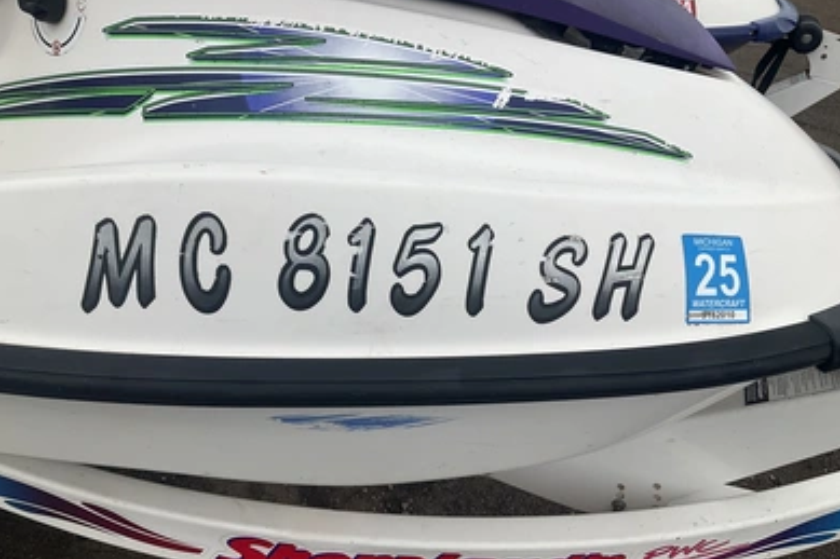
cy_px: 294
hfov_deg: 60.3
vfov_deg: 42.3
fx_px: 723
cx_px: 412
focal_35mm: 31
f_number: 1.8
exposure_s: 1/1144
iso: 25
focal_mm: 3
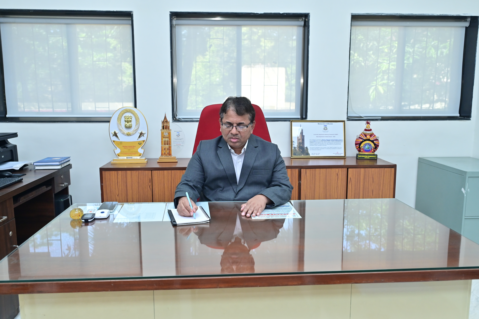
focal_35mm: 30
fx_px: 399
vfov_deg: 43.6
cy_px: 160
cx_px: 240
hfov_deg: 62.0
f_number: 4
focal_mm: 30
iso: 1600
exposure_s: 1/250
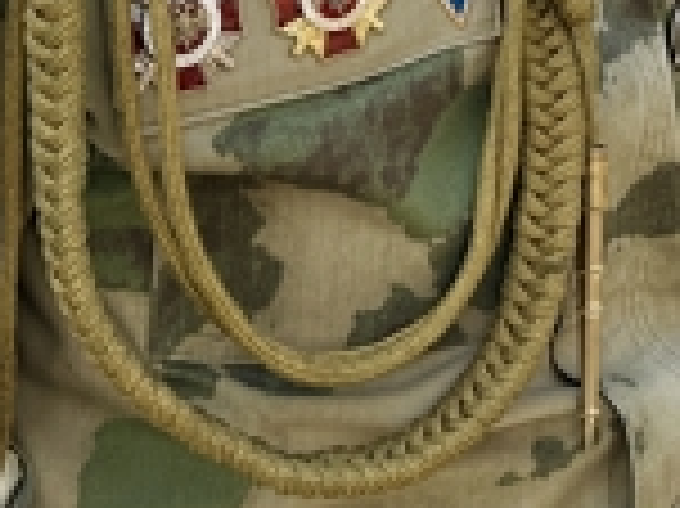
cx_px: 678
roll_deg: -0.8
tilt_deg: +4.8
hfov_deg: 18.1
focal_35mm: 106
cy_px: -512
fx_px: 2081
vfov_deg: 12.3
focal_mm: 6.86
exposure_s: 1/2732
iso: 80
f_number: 1.78
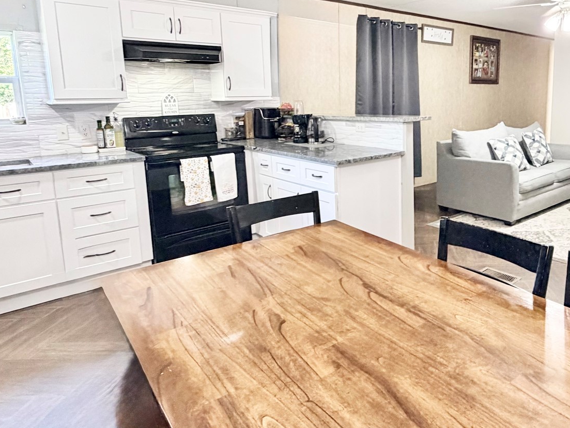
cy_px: 158
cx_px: 391
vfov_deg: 52.4
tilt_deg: -8.1
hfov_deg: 65.1
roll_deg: +0.7
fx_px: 428
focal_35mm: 26
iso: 320
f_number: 2.2
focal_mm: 2.22
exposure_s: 1/60
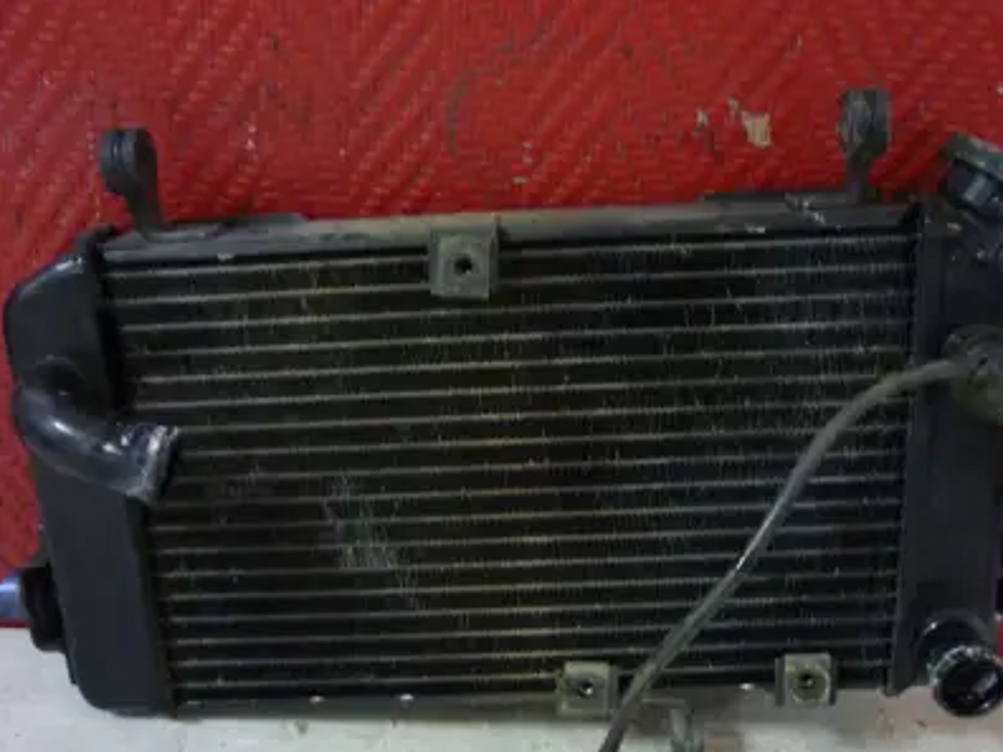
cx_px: 532
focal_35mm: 40
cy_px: 446
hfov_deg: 46.8
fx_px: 1159
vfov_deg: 35.8
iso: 400
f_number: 2.8
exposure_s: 1/8
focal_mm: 5.5
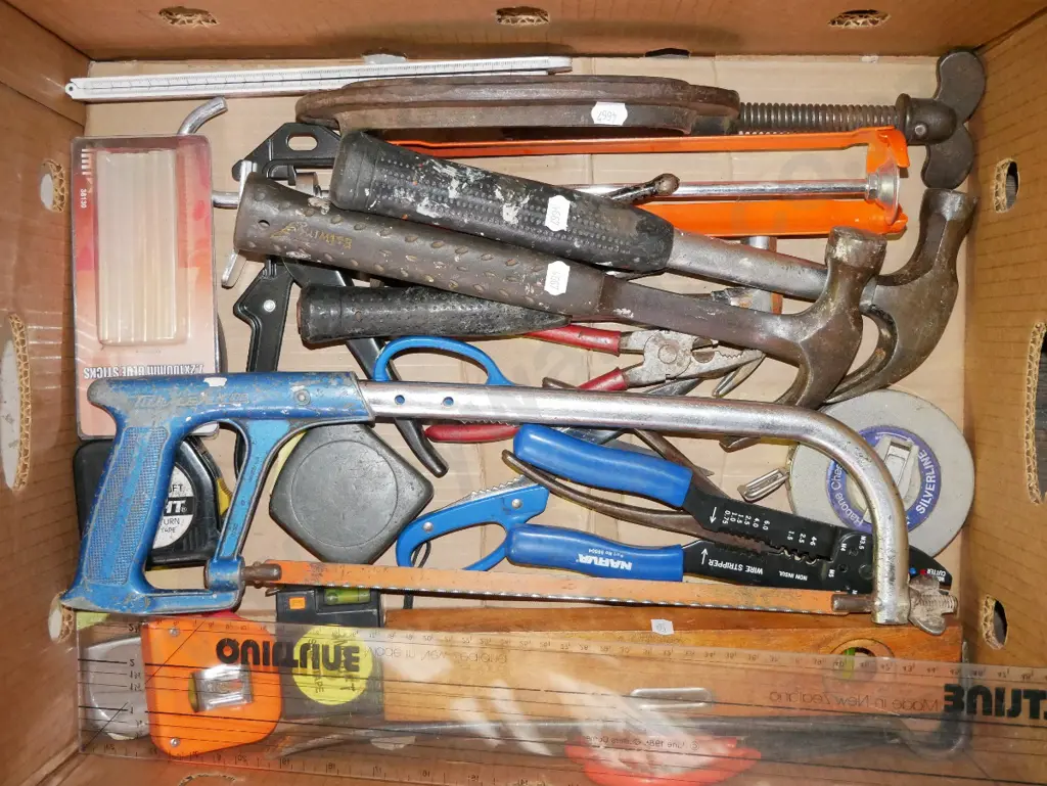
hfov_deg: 38.2
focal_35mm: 50
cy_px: 393
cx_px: 524
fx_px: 1513
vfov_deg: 29.1
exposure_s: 1/80
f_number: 4.5
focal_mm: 25
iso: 3200
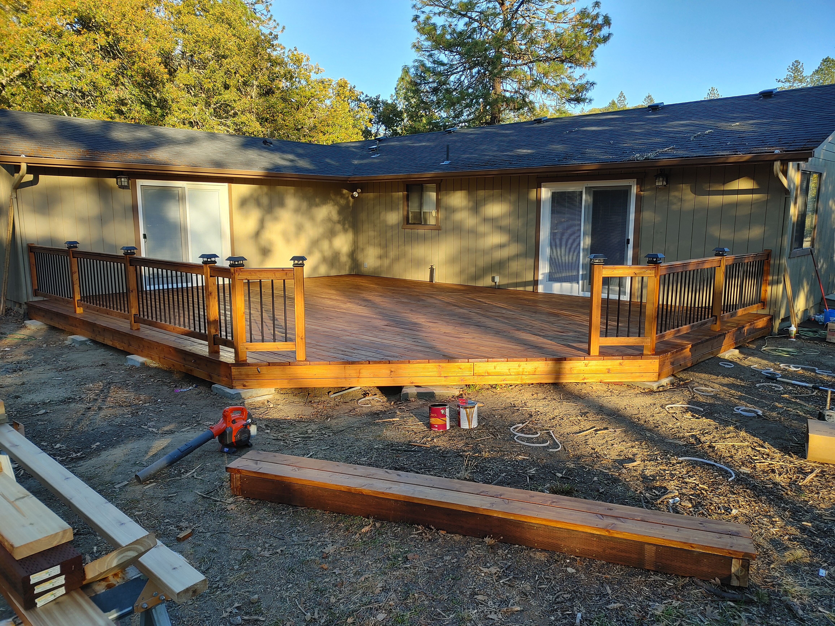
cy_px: 313
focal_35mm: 26
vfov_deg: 53.1
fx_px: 627
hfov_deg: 67.3
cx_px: 418
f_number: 1.8
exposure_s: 1/362
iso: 50
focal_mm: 5.58
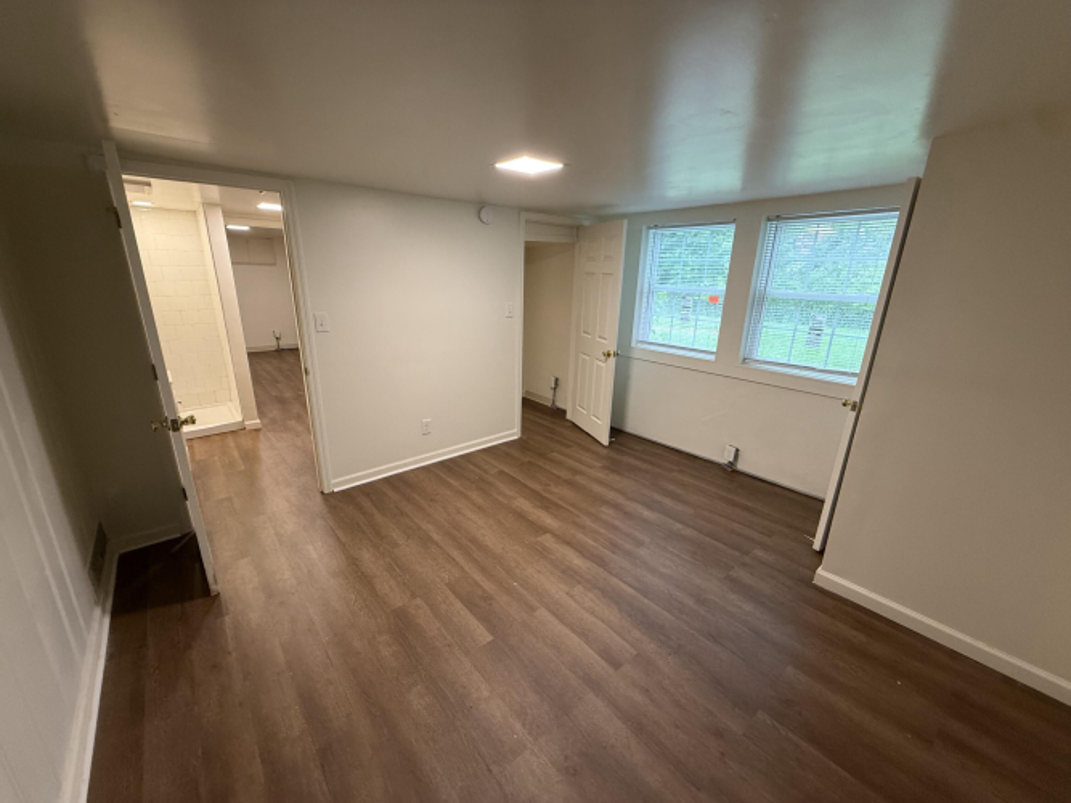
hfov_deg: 102.1
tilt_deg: -15.3
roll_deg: -1.6
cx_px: 536
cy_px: 402
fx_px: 433
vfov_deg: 85.7
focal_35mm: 14
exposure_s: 1/120
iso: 320
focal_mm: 2.22
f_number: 2.2
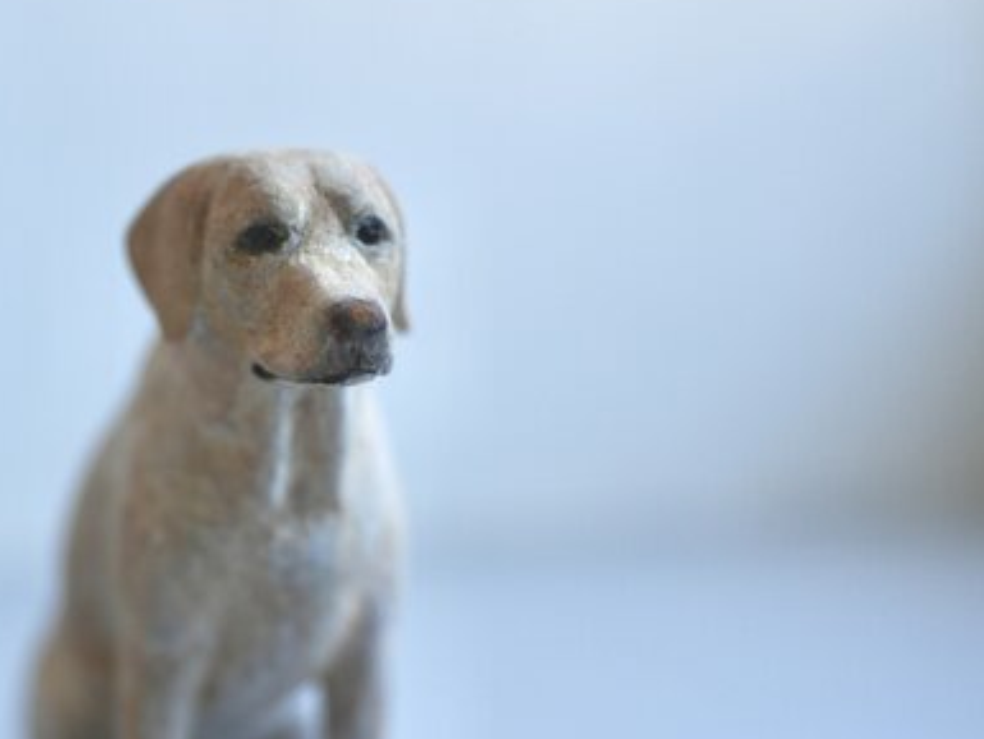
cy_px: 465
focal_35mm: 75
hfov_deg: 25.7
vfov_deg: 19.6
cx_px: 268
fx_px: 2133
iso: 800
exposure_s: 1/100
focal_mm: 47
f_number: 2.8
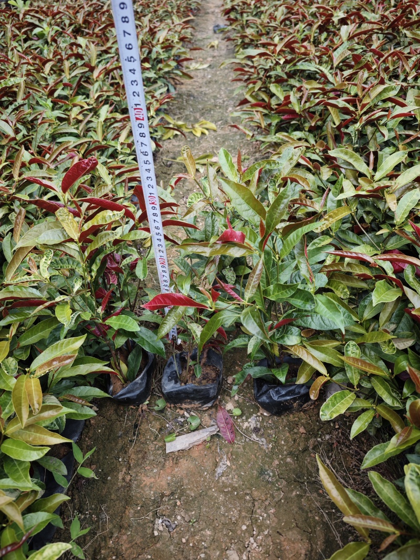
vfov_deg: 73.9
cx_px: 210
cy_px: 280
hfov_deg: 58.9
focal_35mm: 23
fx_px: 372
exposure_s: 1/483
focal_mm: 6.55
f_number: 1.6
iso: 50
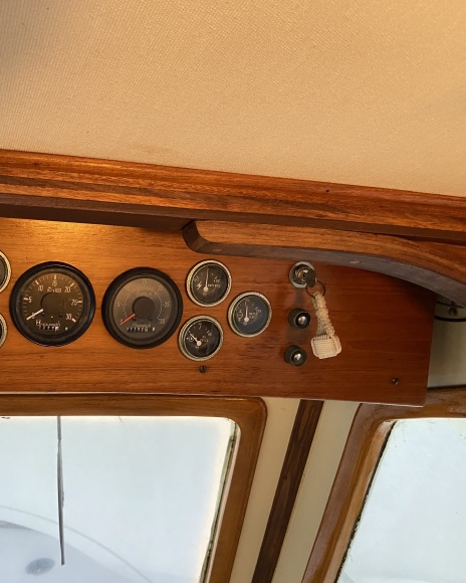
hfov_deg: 40.6
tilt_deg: +13.3
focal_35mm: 35
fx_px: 603
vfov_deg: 51.5
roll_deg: +6.2
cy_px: 293
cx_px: 98
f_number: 1.8
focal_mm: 4.25
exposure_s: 1/60
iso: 250
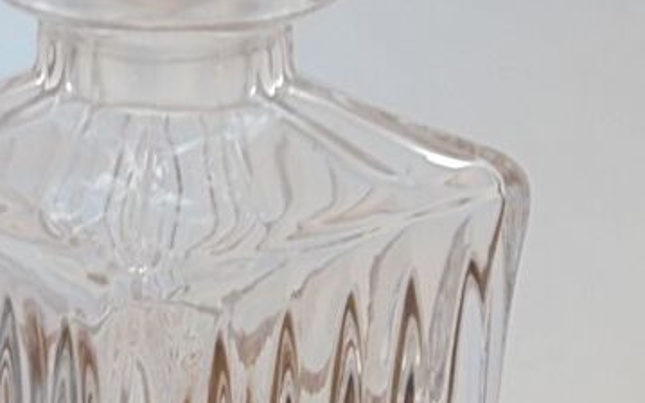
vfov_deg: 8.7
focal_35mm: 149
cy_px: 389
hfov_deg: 14.0
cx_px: 159
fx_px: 2618
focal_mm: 10.1
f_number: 5.2
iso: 400
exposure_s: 1/30
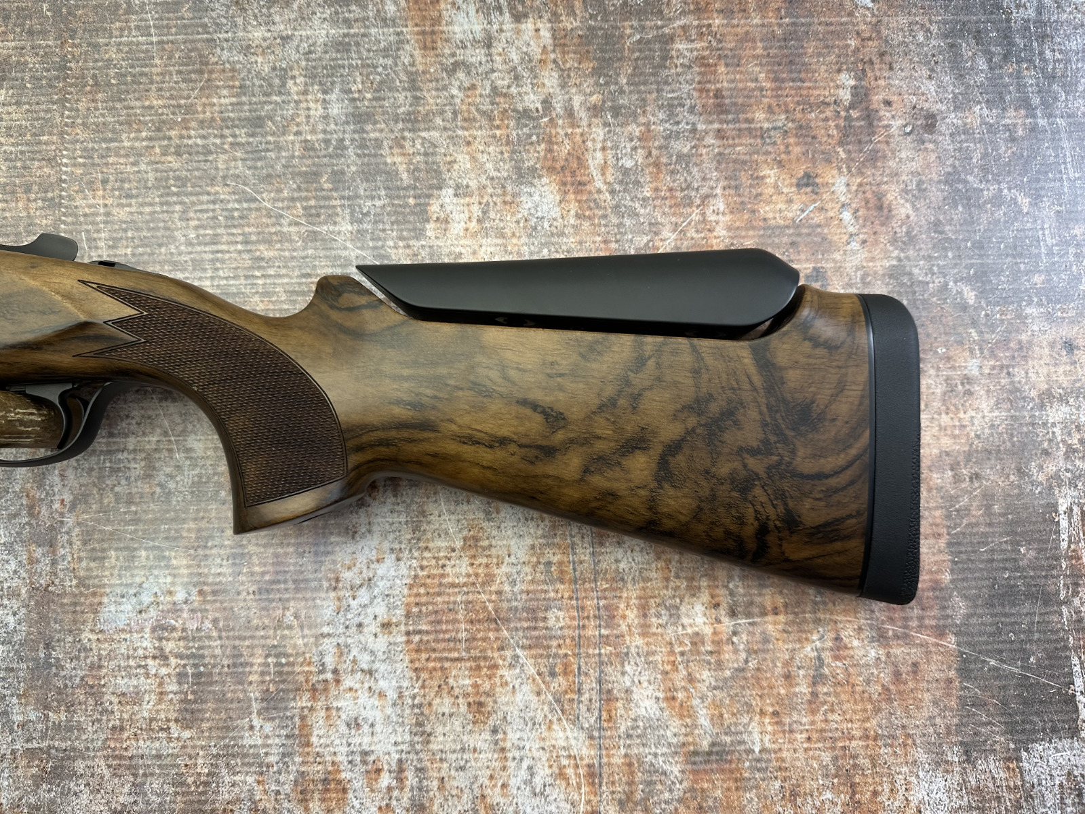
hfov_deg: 71.6
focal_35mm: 24
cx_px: 542
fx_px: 752
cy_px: 407
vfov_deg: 56.8
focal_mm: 6.9
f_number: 1.8
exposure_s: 1/50
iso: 160
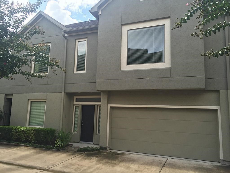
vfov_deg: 48.2
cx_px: 115
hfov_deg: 61.7
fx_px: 193
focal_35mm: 29
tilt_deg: +8.7
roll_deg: -2.5
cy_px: 86
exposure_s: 1/628
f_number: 2.2
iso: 32
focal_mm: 4.15
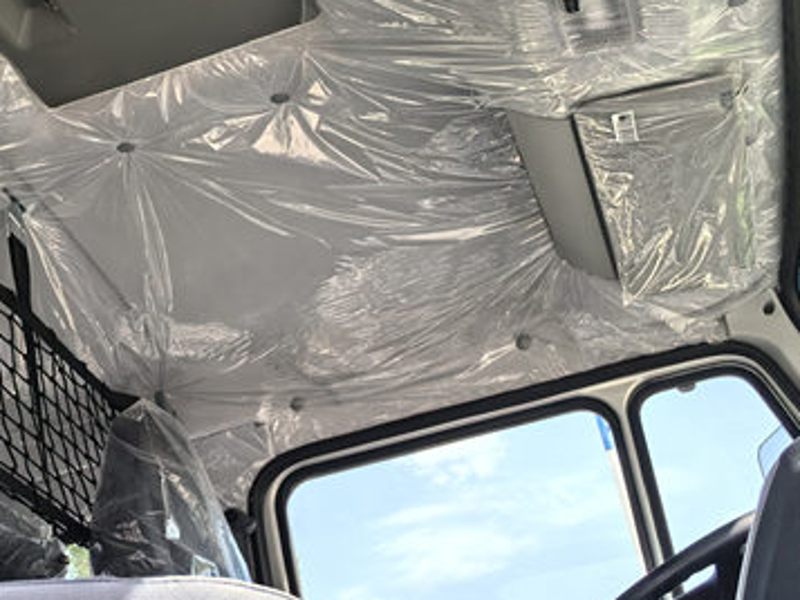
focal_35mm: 65
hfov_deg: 28.5
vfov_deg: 22.3
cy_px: 481
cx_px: 63
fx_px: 1503
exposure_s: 1/1453
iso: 50
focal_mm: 5.75
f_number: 2
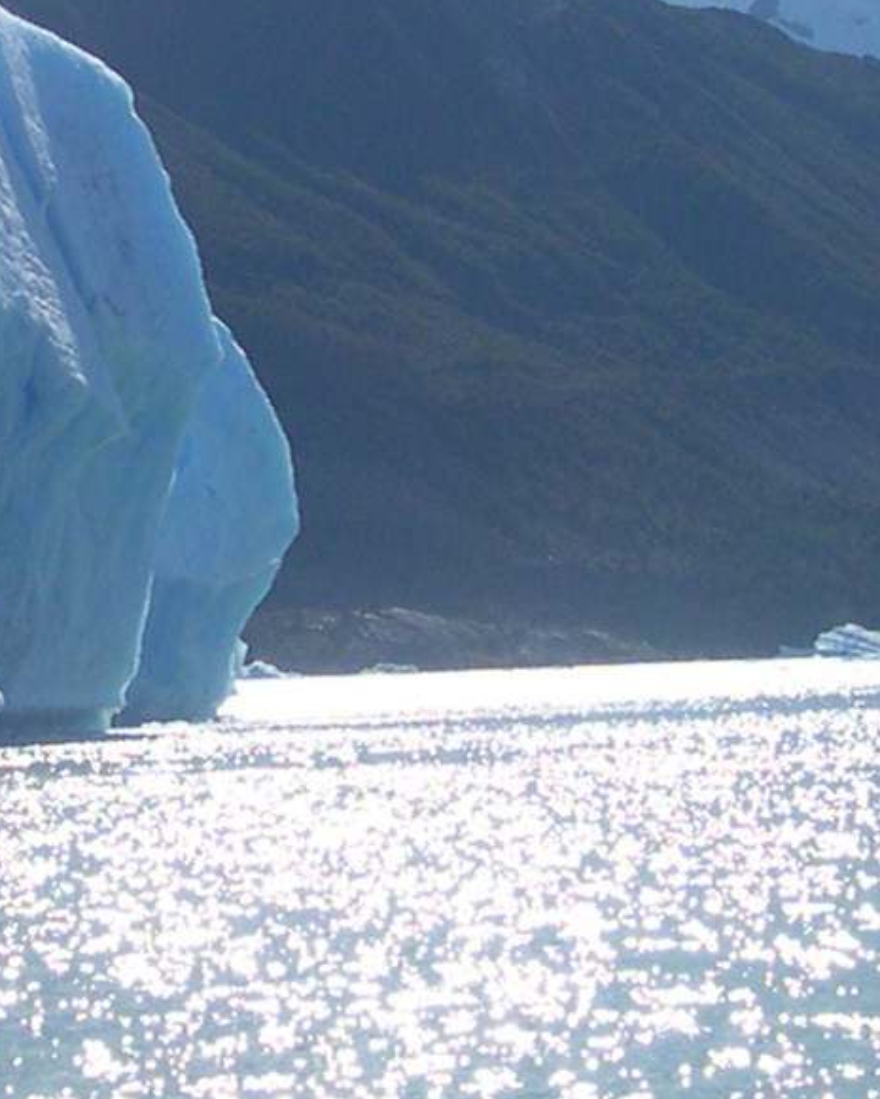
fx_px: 4719
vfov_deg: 13.3
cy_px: 293
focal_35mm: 145
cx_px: -26
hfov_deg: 10.6
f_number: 7.6
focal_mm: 8
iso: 100
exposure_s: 1/423
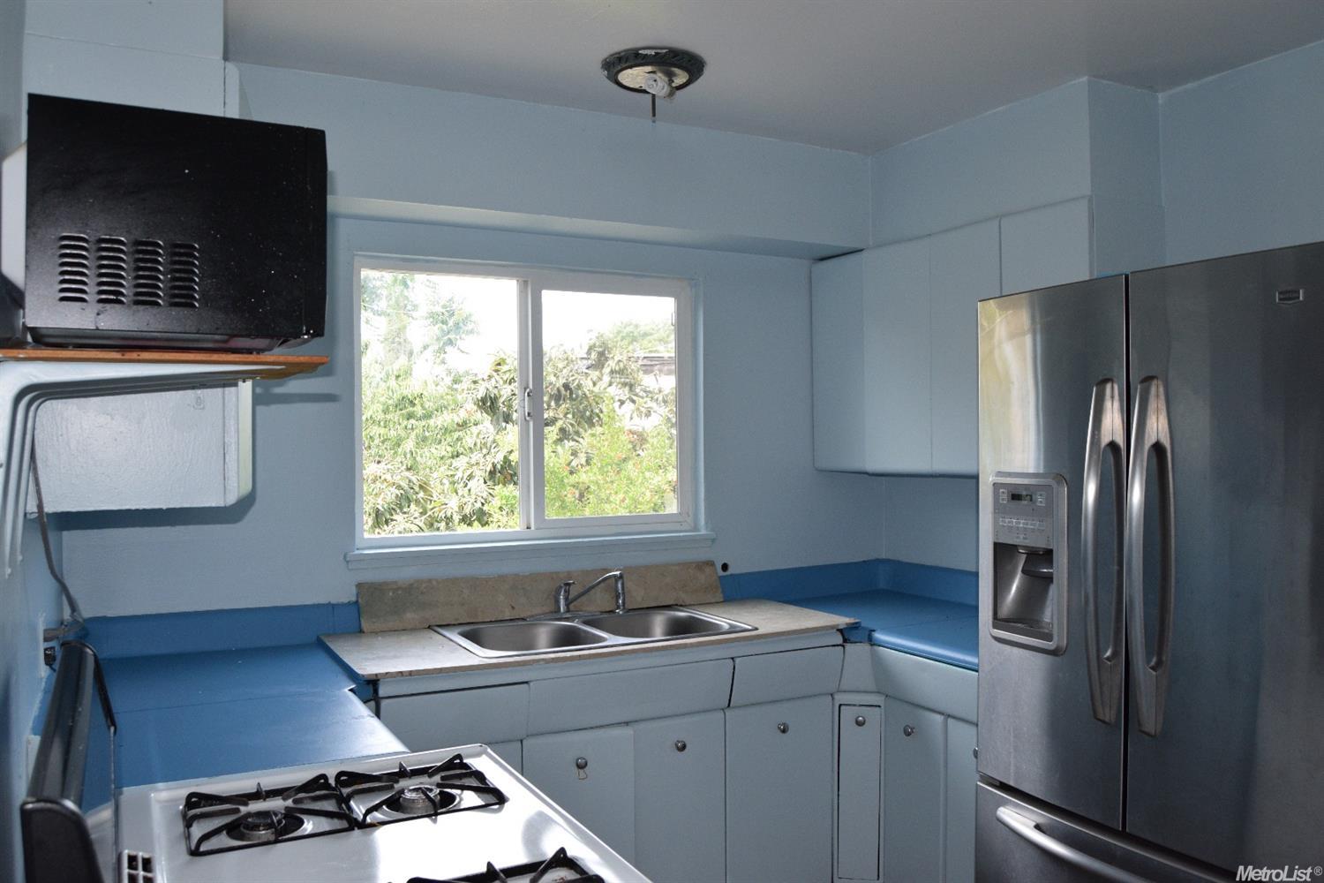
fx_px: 993
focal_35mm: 27
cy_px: 442
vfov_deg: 47.9
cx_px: 662
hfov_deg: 67.4
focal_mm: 18
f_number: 5.6
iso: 720
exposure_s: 1/125
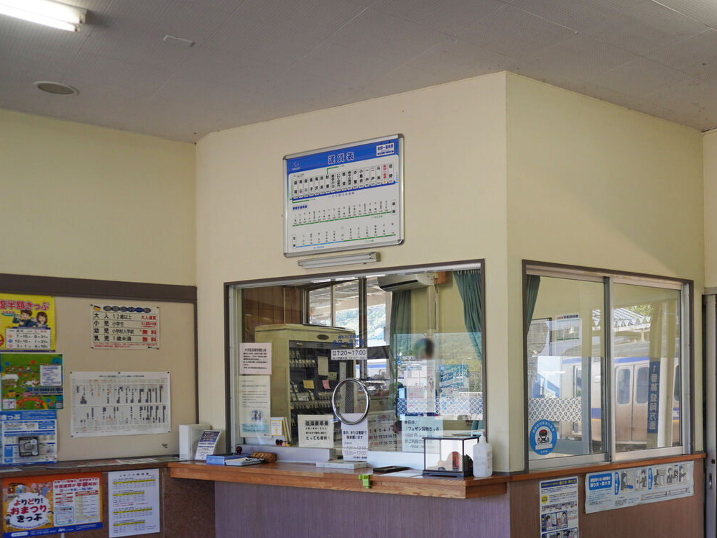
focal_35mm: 37
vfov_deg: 38.0
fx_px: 766
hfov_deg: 47.6
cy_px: 383
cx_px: 566
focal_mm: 16
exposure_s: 1/160
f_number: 4
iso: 200
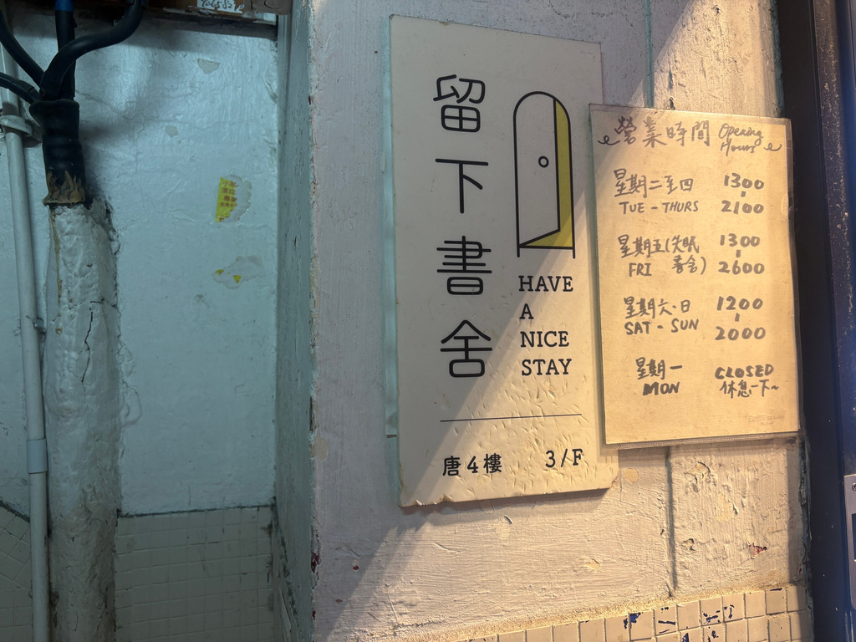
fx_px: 643
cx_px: 428
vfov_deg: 53.1
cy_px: 321
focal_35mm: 26
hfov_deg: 67.3
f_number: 1.6
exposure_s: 1/50
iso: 64
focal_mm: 6
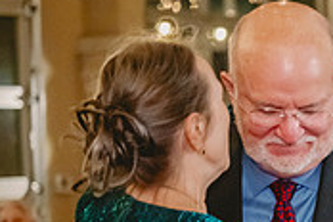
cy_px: 280
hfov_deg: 8.5
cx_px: 549
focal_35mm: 234
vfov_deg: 5.8
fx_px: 2164
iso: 5000
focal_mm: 70
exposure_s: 1/125
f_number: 2.8
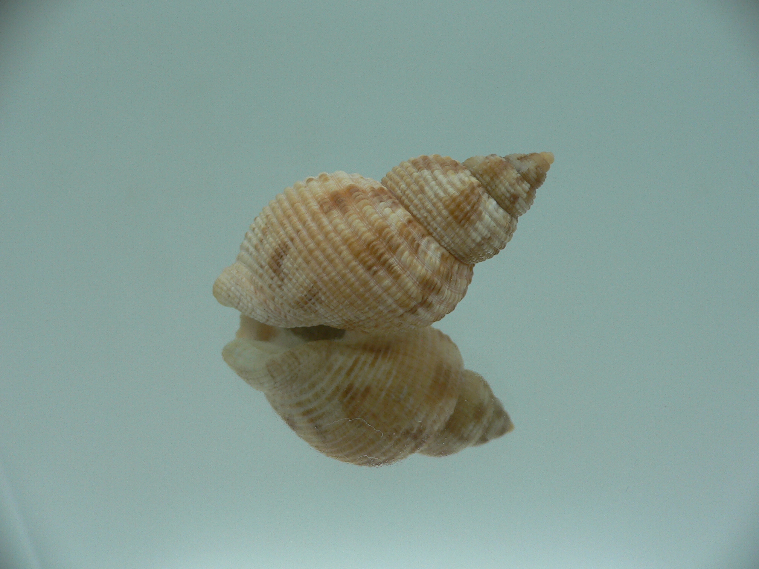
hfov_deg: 52.6
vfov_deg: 40.7
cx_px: 380
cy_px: 284
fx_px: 767
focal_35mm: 35
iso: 80
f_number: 2.8
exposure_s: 1/60
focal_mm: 4.6
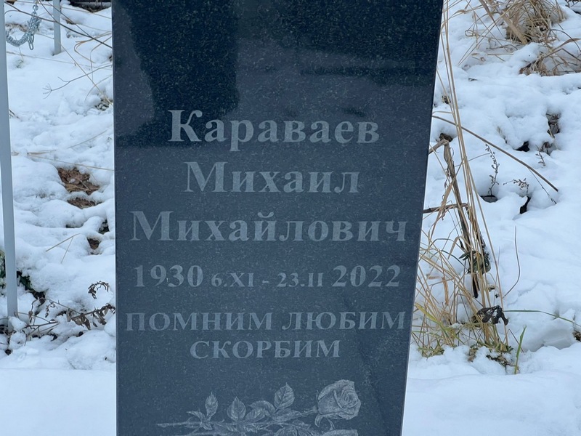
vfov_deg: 19.1
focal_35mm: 77
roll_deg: -2.8
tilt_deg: -25.7
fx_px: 1292
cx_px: 290
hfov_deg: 25.3
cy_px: 218
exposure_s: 1/99
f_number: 2.8
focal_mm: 9
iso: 160
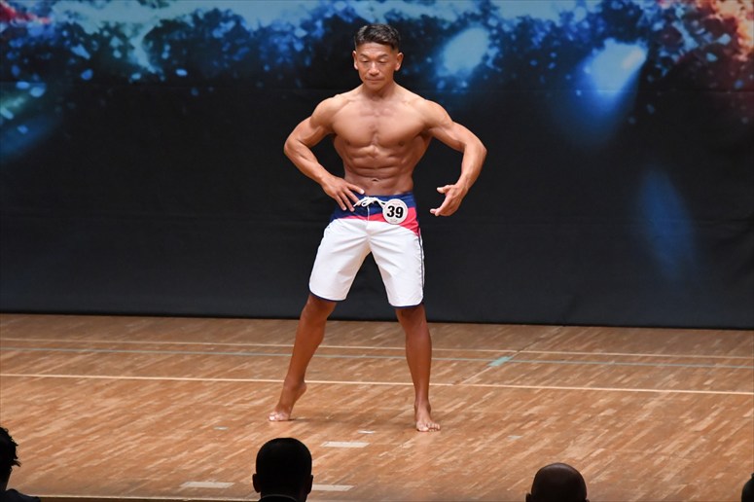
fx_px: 5966
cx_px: 377
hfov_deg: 7.2
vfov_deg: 4.8
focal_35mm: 285
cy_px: 251
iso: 6400
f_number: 5.6
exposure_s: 1/400
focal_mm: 190
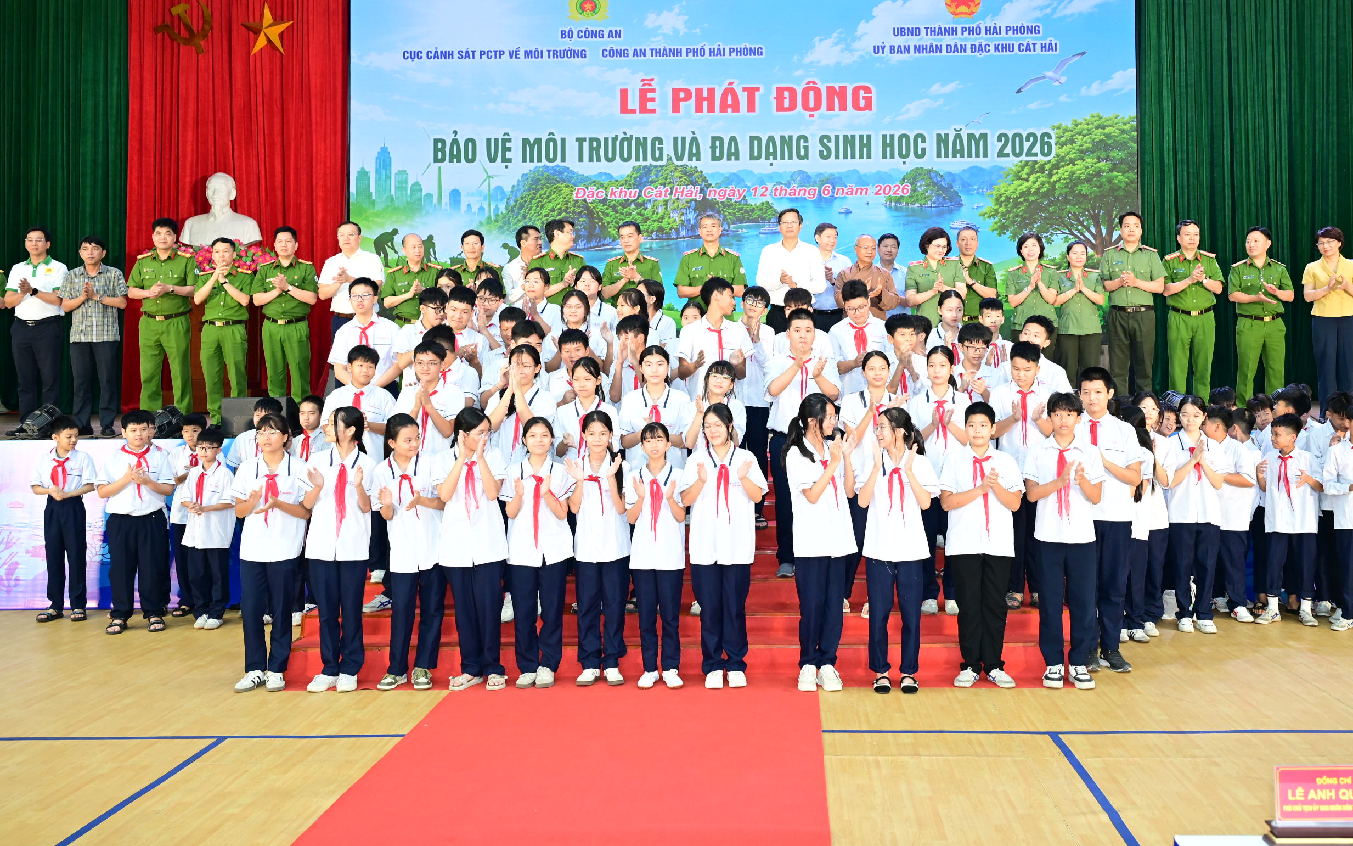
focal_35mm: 36
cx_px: 759
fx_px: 1314
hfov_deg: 54.4
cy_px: 332
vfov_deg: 35.5
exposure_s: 1/160
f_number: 4
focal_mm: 28.5
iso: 1250
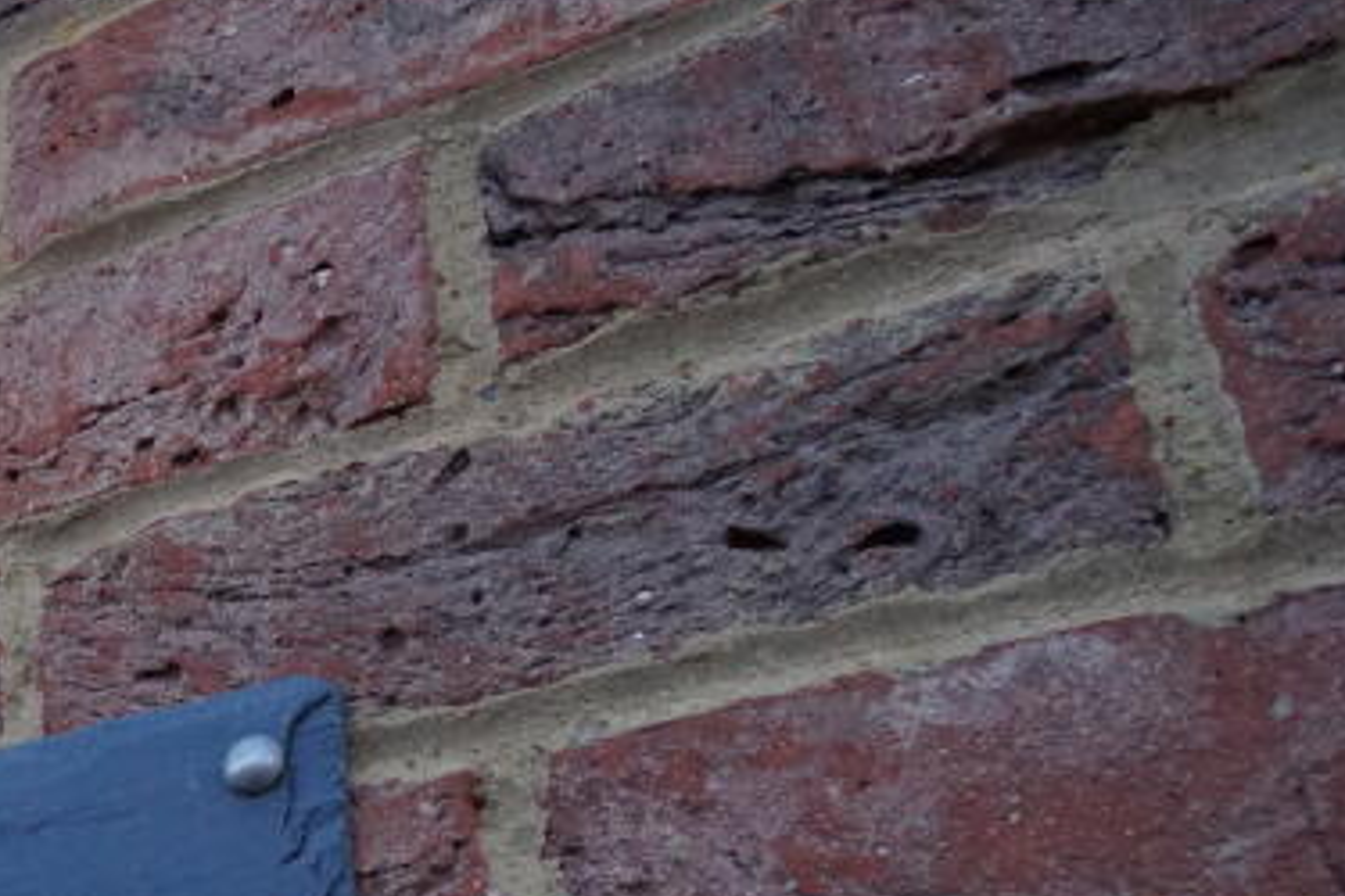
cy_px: 1197
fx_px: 1532
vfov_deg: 26.9
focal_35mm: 41
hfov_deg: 38.0
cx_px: -190
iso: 1600
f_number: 10
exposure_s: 1/400
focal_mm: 10
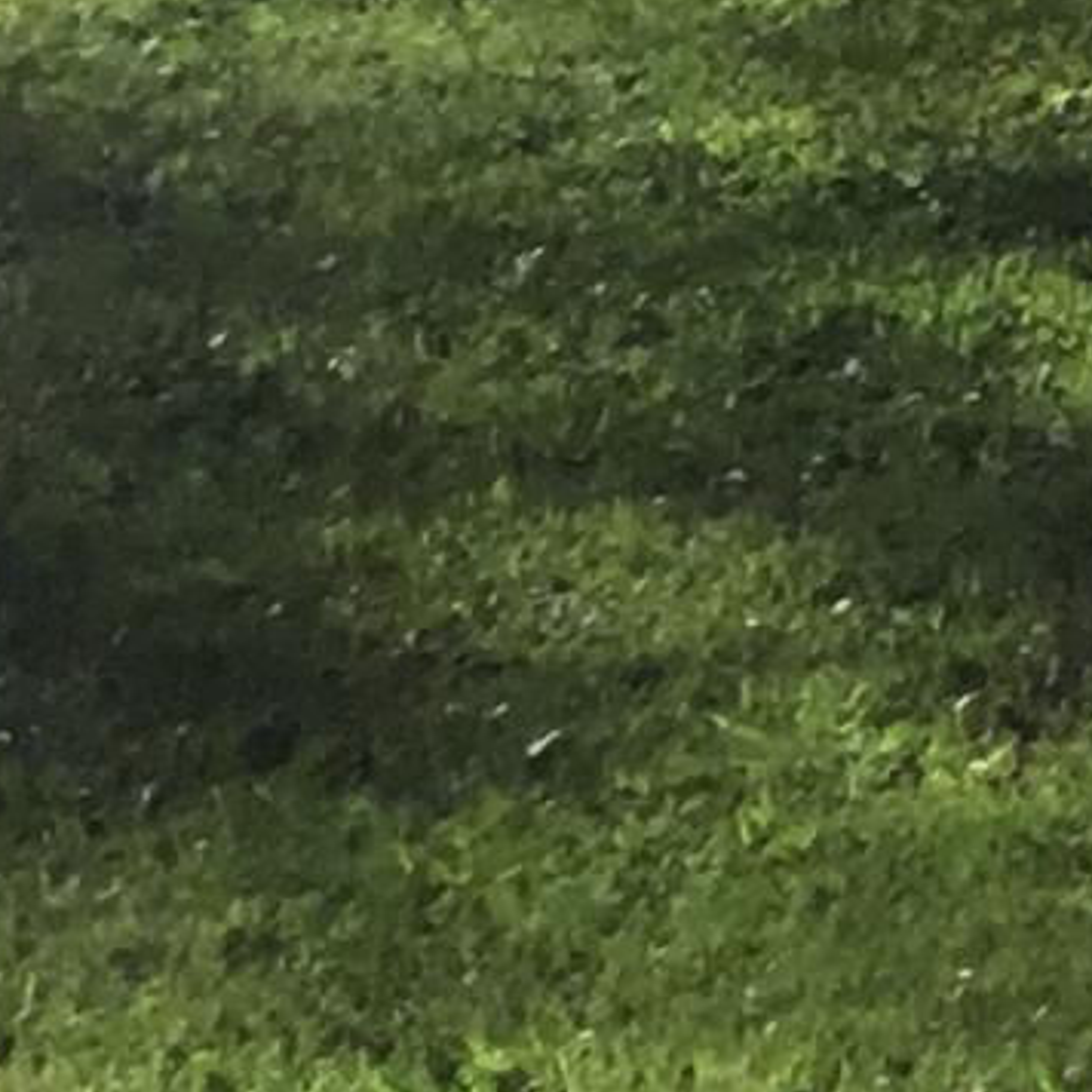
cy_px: -2055
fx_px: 8244
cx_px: 4018
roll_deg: +1.6
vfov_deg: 6.9
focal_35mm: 231
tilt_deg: +0.5
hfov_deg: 6.4
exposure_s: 1/994
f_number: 2.4
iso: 25
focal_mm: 3.3
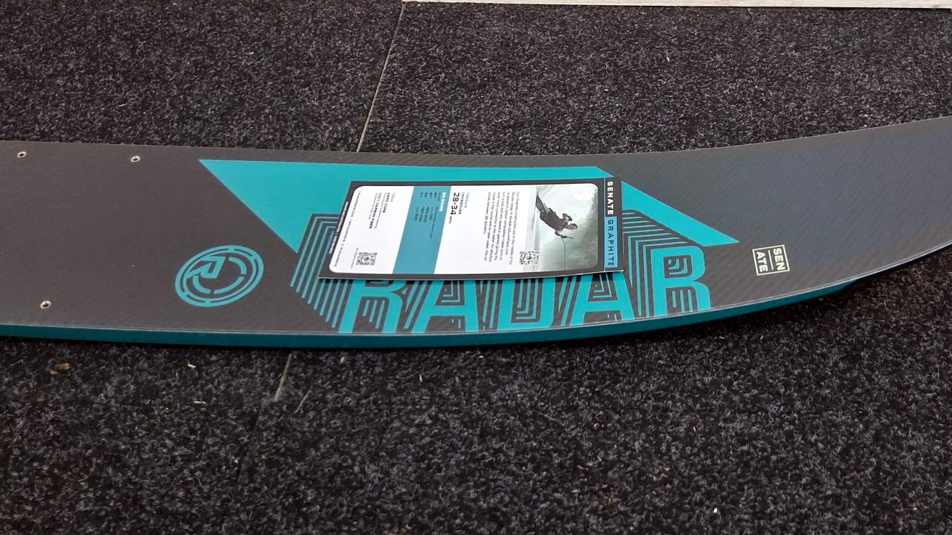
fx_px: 883
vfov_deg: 33.4
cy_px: 173
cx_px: 579
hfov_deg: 56.1
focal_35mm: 35
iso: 320
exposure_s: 1/100
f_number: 1.8
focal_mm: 3.98
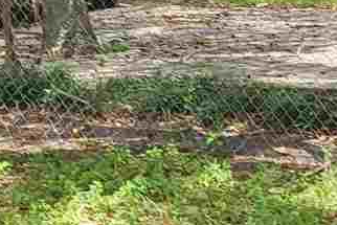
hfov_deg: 11.9
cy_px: -240
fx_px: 1611
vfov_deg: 7.6
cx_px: 96
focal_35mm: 172
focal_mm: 4.25
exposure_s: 1/525
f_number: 1.8
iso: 50
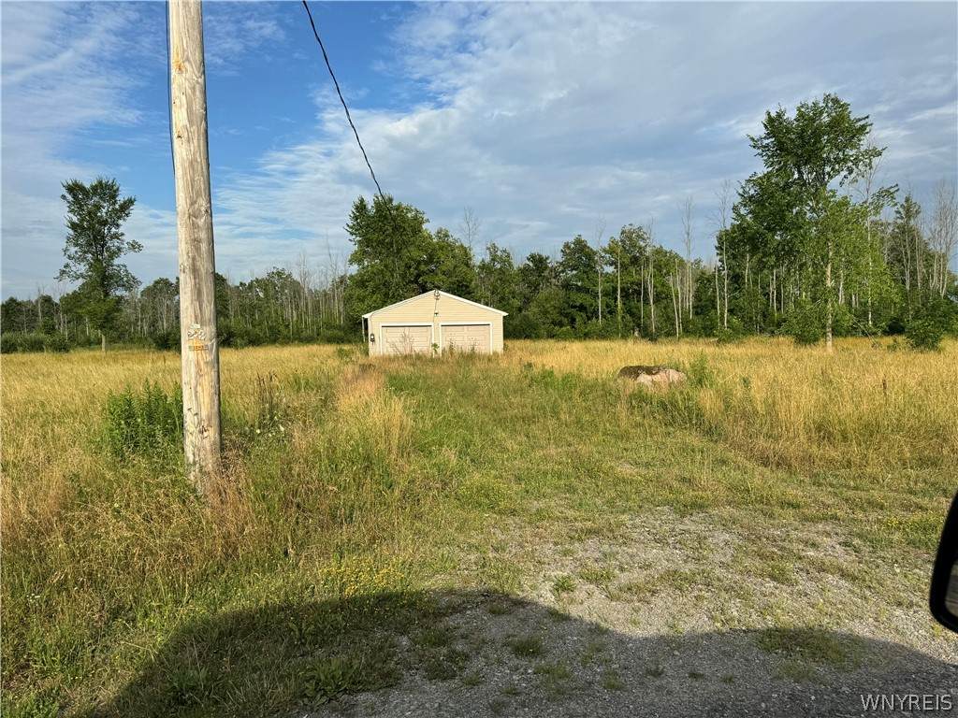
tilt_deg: -2.4
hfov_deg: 71.6
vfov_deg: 56.8
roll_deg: +0.7
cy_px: 359
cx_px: 479
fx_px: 664
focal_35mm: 24
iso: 80
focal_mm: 6.76
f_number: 1.78
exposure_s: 1/4310
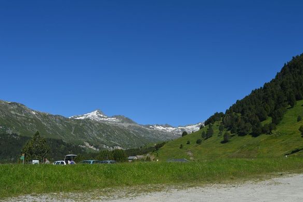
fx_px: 311
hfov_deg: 51.9
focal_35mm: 37
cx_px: 155
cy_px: 101
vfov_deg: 36.0
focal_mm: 24
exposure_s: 1/320
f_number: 9
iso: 100
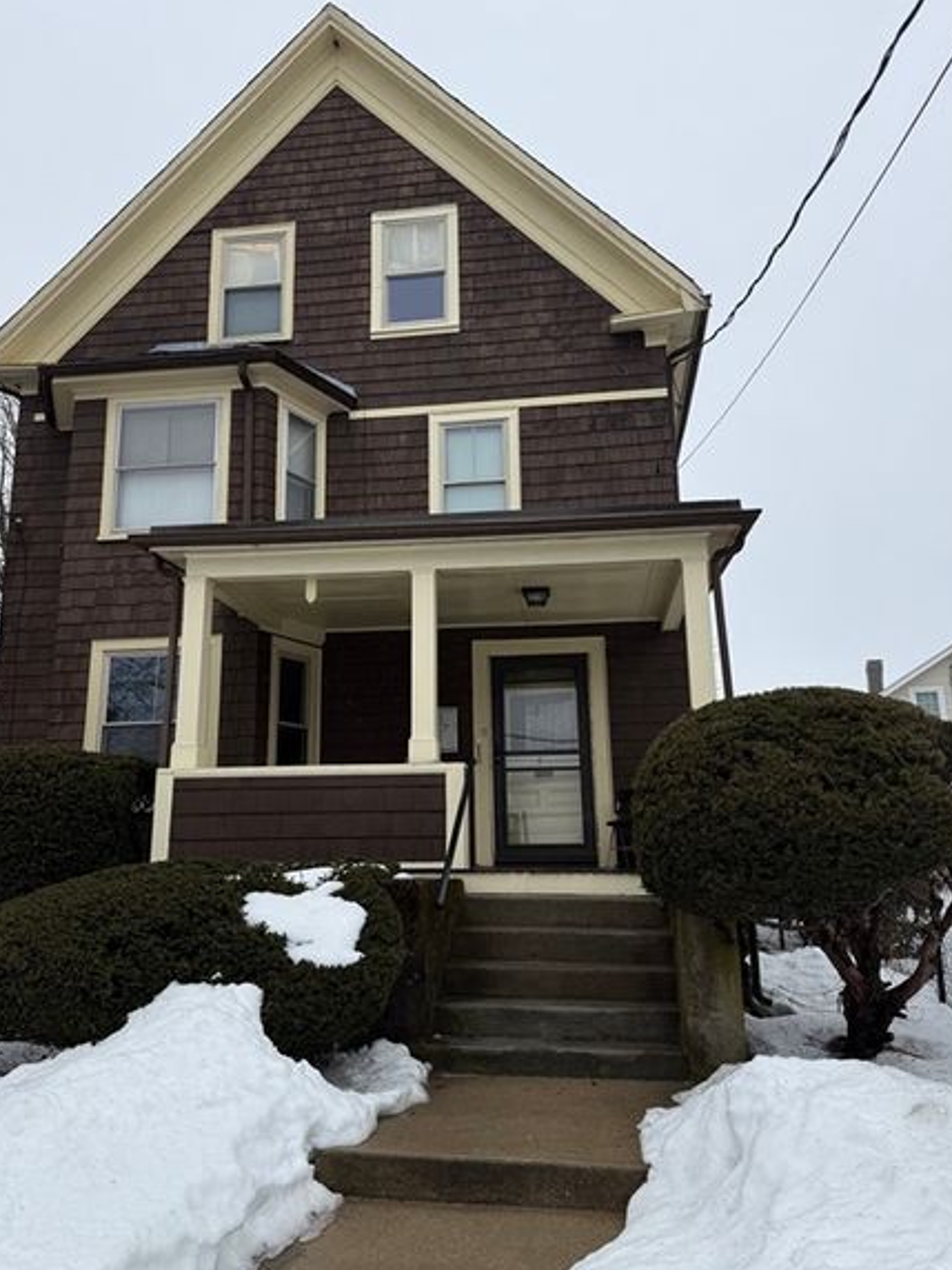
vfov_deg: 63.4
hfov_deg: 49.7
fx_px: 1027
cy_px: 627
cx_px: 437
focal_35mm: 28
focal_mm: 6.76
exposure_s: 1/2703
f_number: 1.78
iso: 80
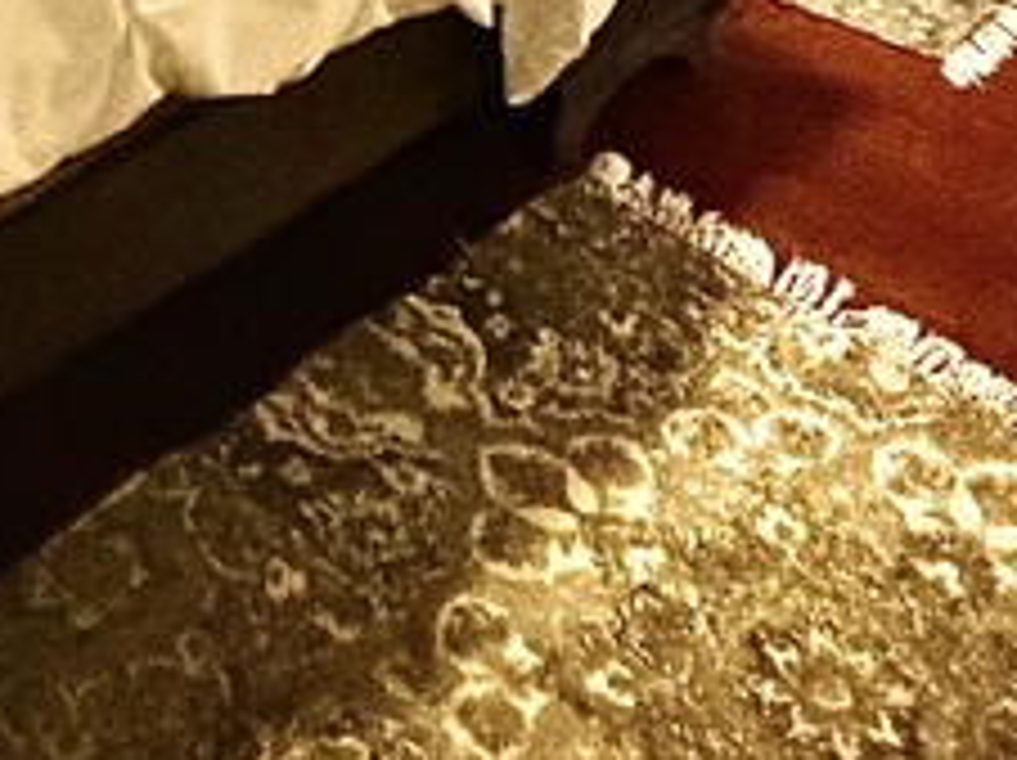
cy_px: -571
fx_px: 1966
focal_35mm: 67
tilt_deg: -12.9
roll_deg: -2.3
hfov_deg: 28.4
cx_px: 207
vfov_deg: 17.9
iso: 1250
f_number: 2.2
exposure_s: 1/40
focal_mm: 2.22
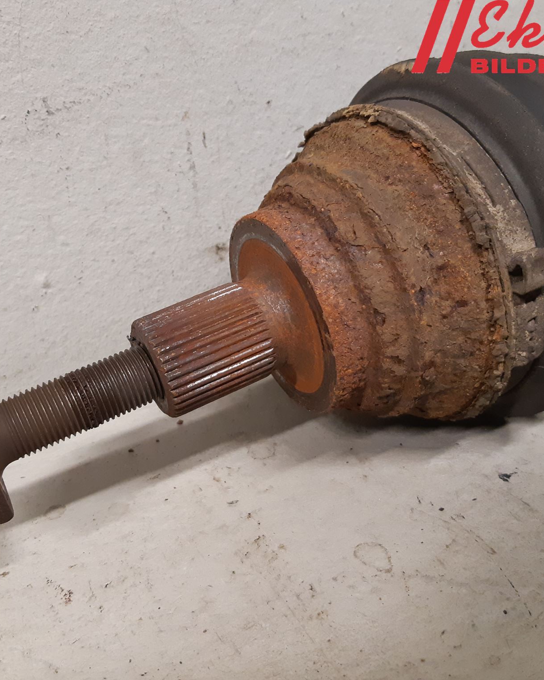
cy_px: 339
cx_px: 229
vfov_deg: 52.8
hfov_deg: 43.2
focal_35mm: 34
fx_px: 684
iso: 250
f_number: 1.7
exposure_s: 1/50
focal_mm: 3.93
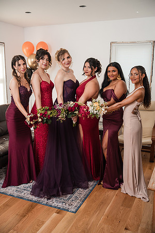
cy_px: 116
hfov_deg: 37.9
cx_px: 78
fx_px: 226
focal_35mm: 35
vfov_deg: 54.4
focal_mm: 35
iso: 800
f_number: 4
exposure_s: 1/250
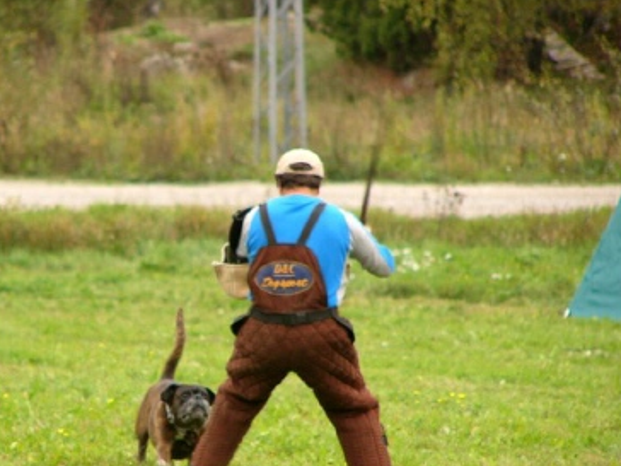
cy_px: 313
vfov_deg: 2.5
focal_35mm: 593
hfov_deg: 3.3
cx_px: 244
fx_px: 10638
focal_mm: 72
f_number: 2.8
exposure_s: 1/125
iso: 50
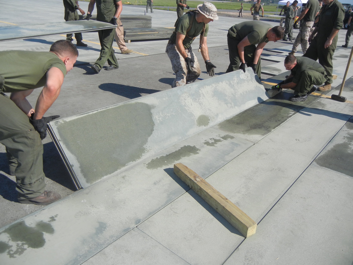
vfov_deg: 46.8
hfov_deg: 60.0
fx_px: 306
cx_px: 176
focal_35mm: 30
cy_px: 132
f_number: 7
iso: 160
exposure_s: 1/480
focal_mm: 5.4
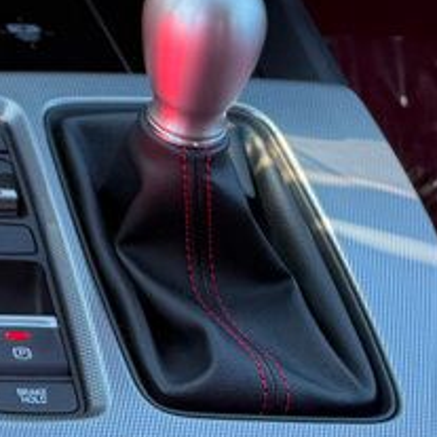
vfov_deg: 15.0
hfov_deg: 14.1
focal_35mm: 105
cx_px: -422
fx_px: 1500
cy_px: -281
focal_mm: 6.76
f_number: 1.78
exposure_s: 1/121
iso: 64
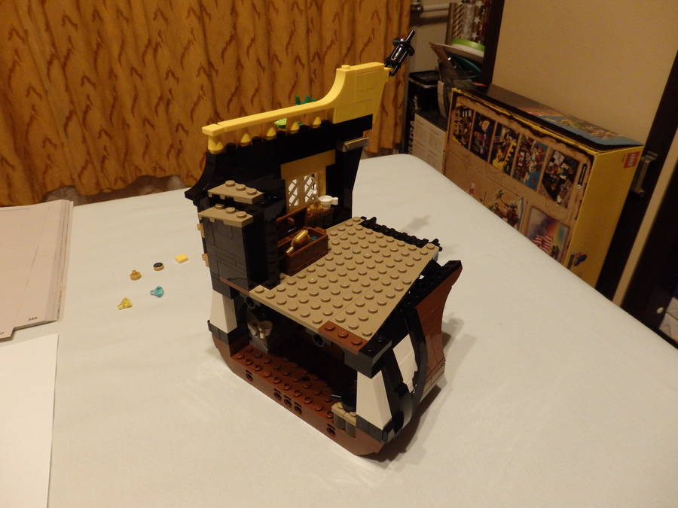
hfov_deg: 69.4
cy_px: 254
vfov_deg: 54.9
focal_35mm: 25
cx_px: 339
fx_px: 490
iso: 640
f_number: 3
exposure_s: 1/30
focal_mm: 4.5
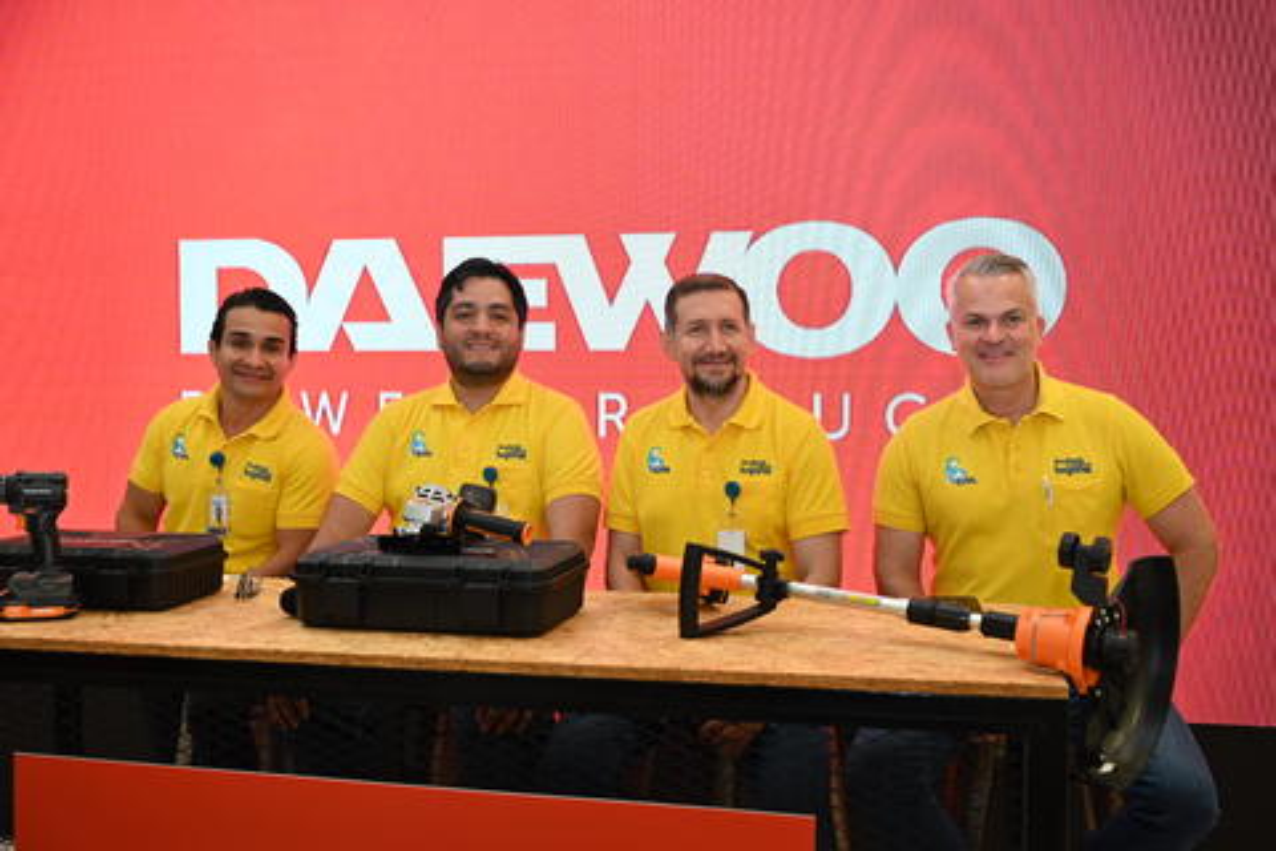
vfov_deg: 36.9
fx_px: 1276
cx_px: 638
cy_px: 426
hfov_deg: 53.1
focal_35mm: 36
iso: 360
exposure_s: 1/60
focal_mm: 36
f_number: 4
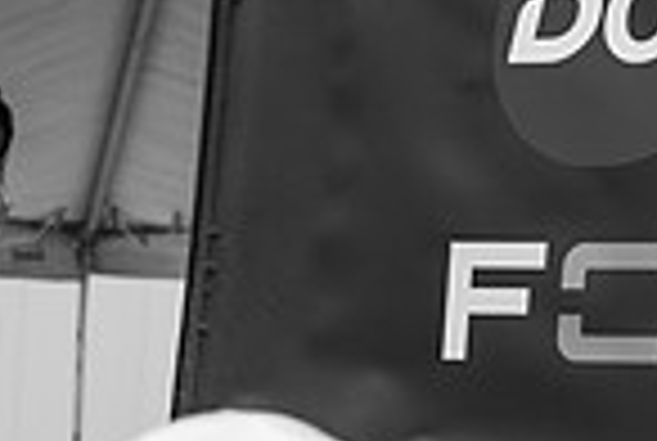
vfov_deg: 7.6
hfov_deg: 10.6
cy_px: 290
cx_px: 1192
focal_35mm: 182
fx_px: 3328
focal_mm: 45
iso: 100
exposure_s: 1/500
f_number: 3.5
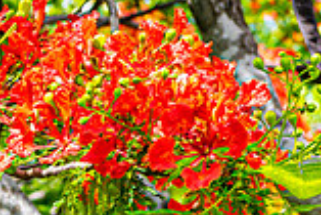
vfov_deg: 5.3
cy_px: 277
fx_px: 2303
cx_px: -211
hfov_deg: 7.8
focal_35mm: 258
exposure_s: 1/100
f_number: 5
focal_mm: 70
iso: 64
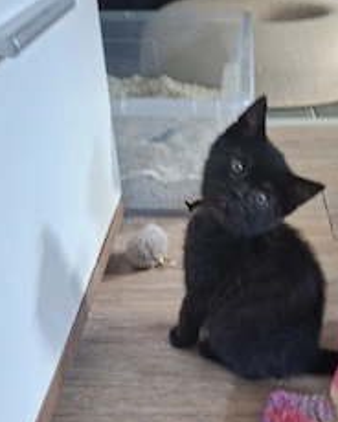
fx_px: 488
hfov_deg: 38.0
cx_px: 208
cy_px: 356
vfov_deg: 43.9
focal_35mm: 39
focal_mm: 5.54
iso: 320
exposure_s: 1/33
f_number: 1.8
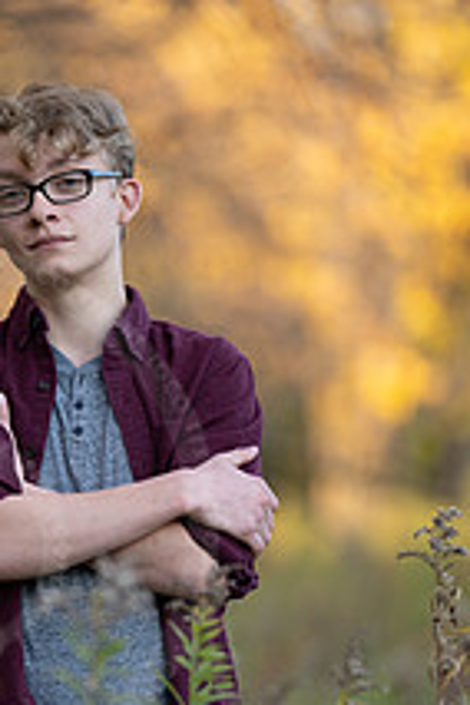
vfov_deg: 11.3
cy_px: 639
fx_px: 3525
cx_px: -10
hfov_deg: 7.6
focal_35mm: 180
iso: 160
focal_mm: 85
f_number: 1.2
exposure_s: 1/800
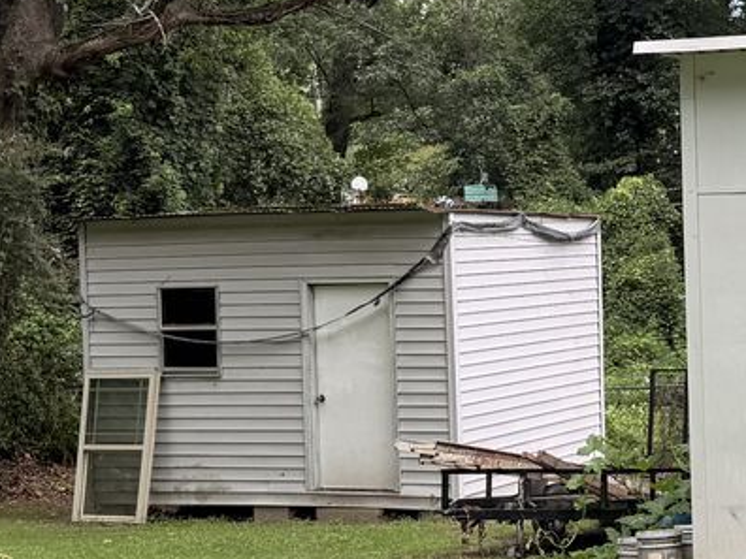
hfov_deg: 20.5
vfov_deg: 16.2
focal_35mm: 91
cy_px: 217
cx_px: 821
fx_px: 1961
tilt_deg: +0.8
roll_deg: +1.6
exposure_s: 1/689
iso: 80
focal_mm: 6.76
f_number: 1.78
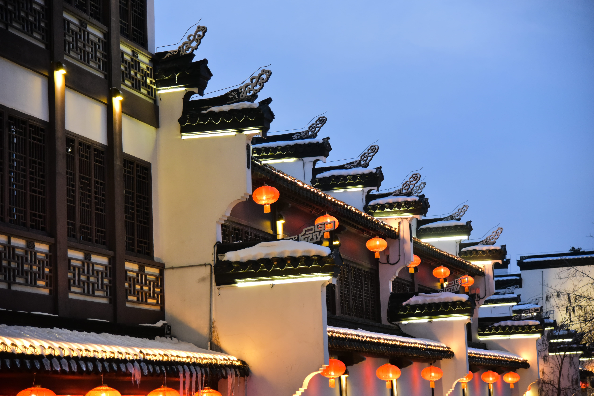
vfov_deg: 17.5
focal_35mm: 78
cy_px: 198
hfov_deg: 26.0
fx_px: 1287
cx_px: 297
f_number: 4
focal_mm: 78
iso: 4000
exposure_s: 1/80
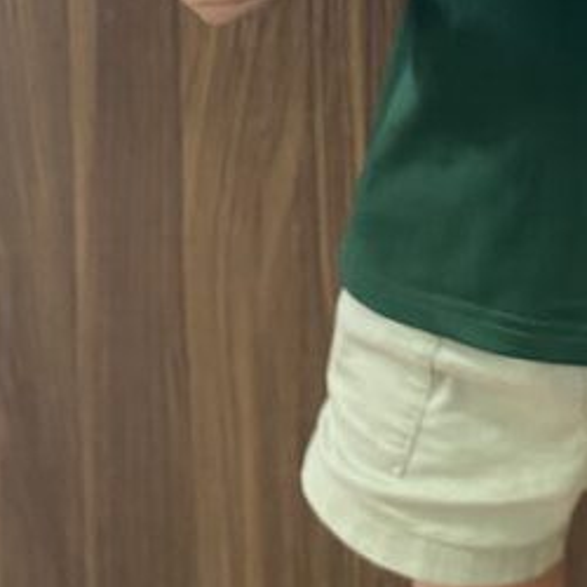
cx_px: 627
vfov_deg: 15.4
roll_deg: +0.3
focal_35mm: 92
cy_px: -564
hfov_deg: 18.3
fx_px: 1765
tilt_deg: -0.4
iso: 100
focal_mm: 4.25
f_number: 1.8
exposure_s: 1/50
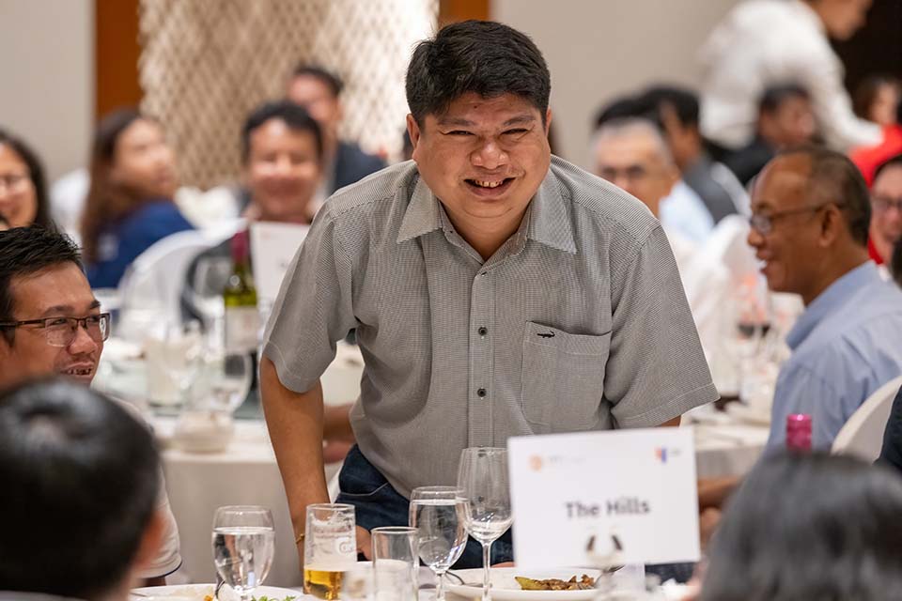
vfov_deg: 6.9
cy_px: 300
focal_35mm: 200
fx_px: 5011
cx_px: 451
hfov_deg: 10.3
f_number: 4
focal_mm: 200
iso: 4000
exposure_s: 1/200
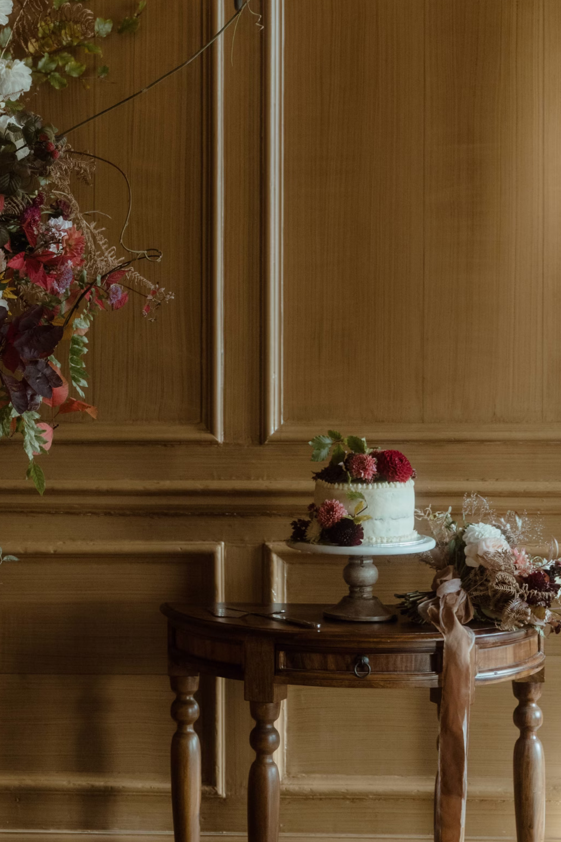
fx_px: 2501
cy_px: 292
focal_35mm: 107
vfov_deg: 19.1
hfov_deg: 12.6
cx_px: -7
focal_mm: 46
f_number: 2.8
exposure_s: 1/250
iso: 1100
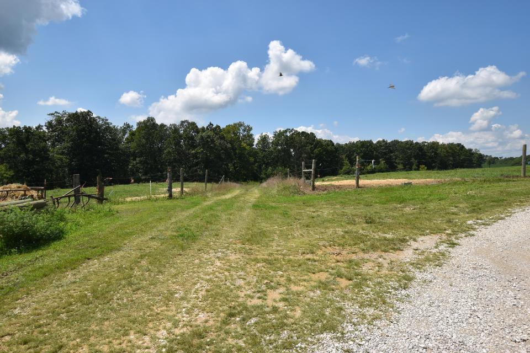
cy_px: 176
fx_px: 309
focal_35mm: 21
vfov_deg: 59.5
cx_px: 265
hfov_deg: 81.2
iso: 100
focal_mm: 14
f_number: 11
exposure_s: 1/200
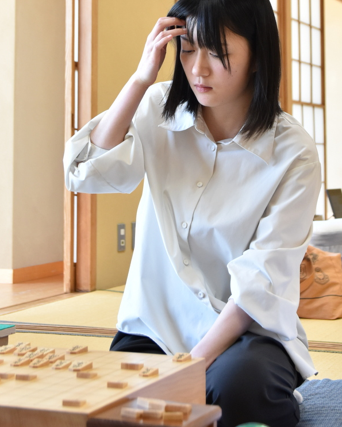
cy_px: 184
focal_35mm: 58
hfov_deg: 26.2
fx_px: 733
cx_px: 170
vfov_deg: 32.4
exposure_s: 1/100
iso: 800
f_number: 5
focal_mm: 34
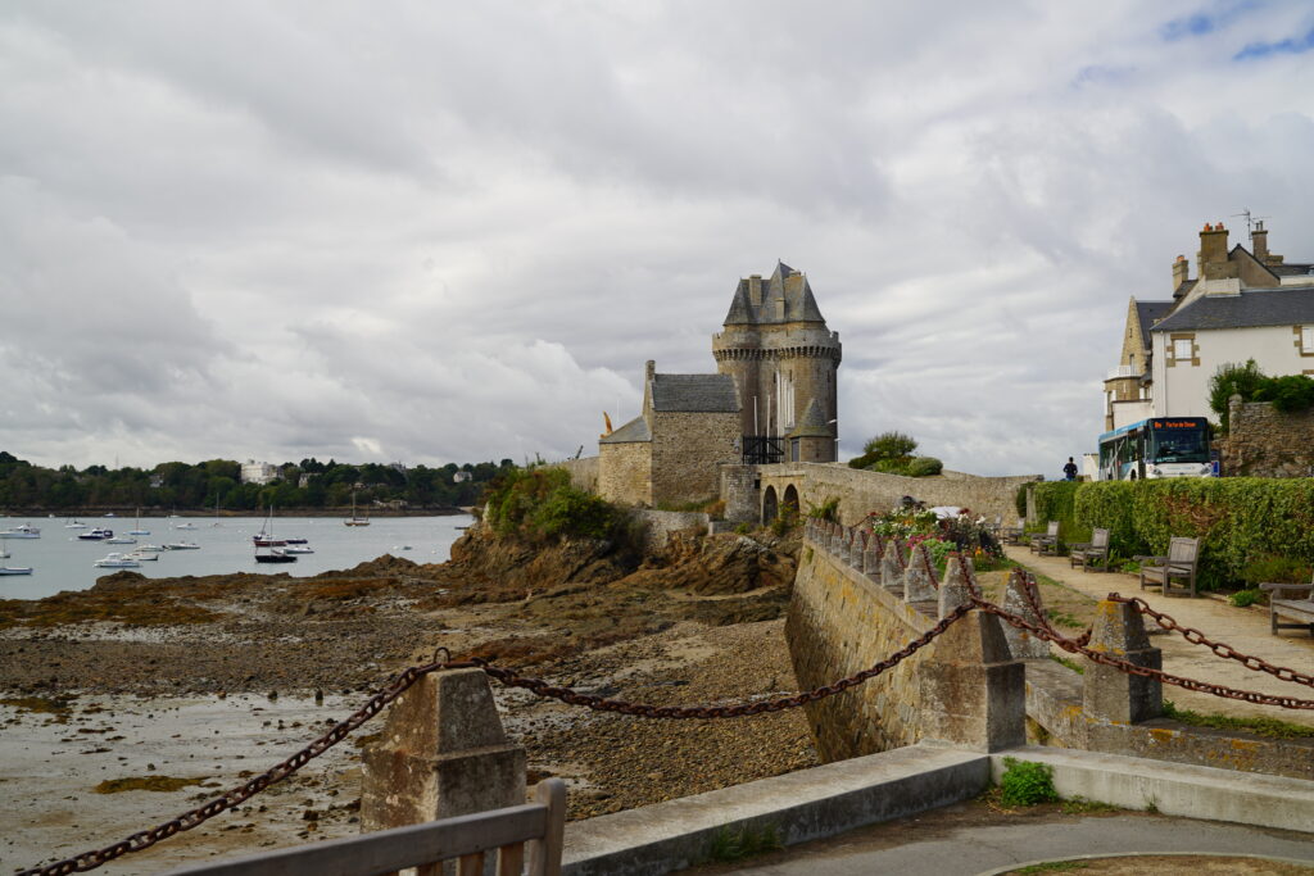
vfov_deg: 36.0
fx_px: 1351
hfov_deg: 51.9
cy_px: 438
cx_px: 657
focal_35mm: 37
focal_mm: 37
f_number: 7.1
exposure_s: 1/100
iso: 100
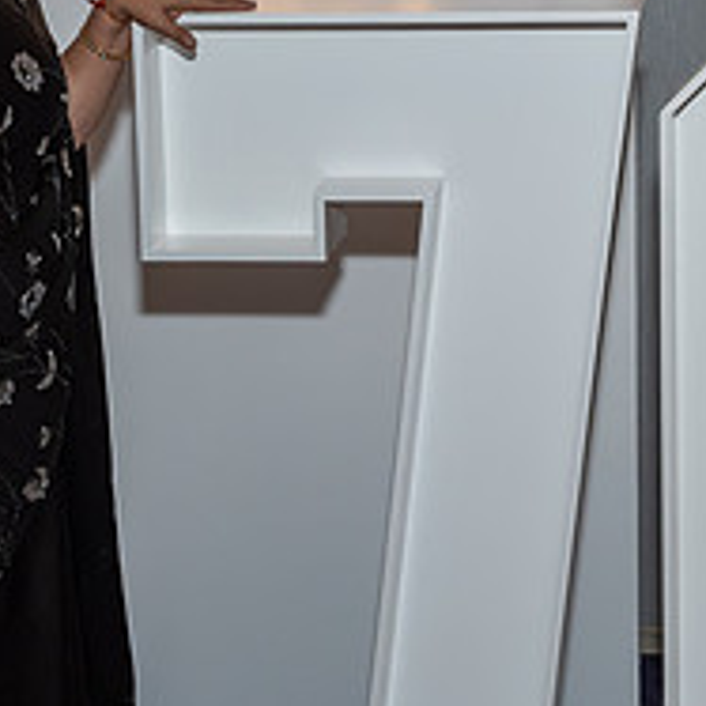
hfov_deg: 13.8
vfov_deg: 13.8
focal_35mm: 126
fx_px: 2907
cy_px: 269
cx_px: 357
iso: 500
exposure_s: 1/250
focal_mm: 26
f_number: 7.1
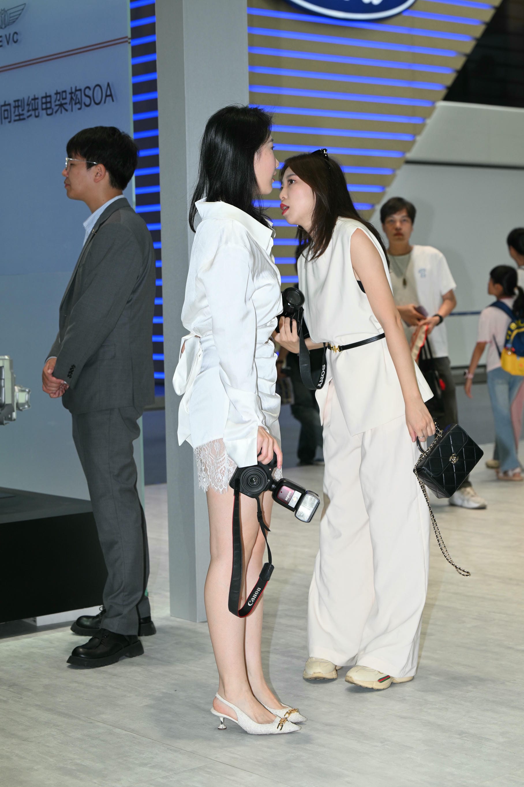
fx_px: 1528
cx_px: 262
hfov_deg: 19.5
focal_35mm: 70
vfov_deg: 28.8
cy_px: 394
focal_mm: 70
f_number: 5
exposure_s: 1/200
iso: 400
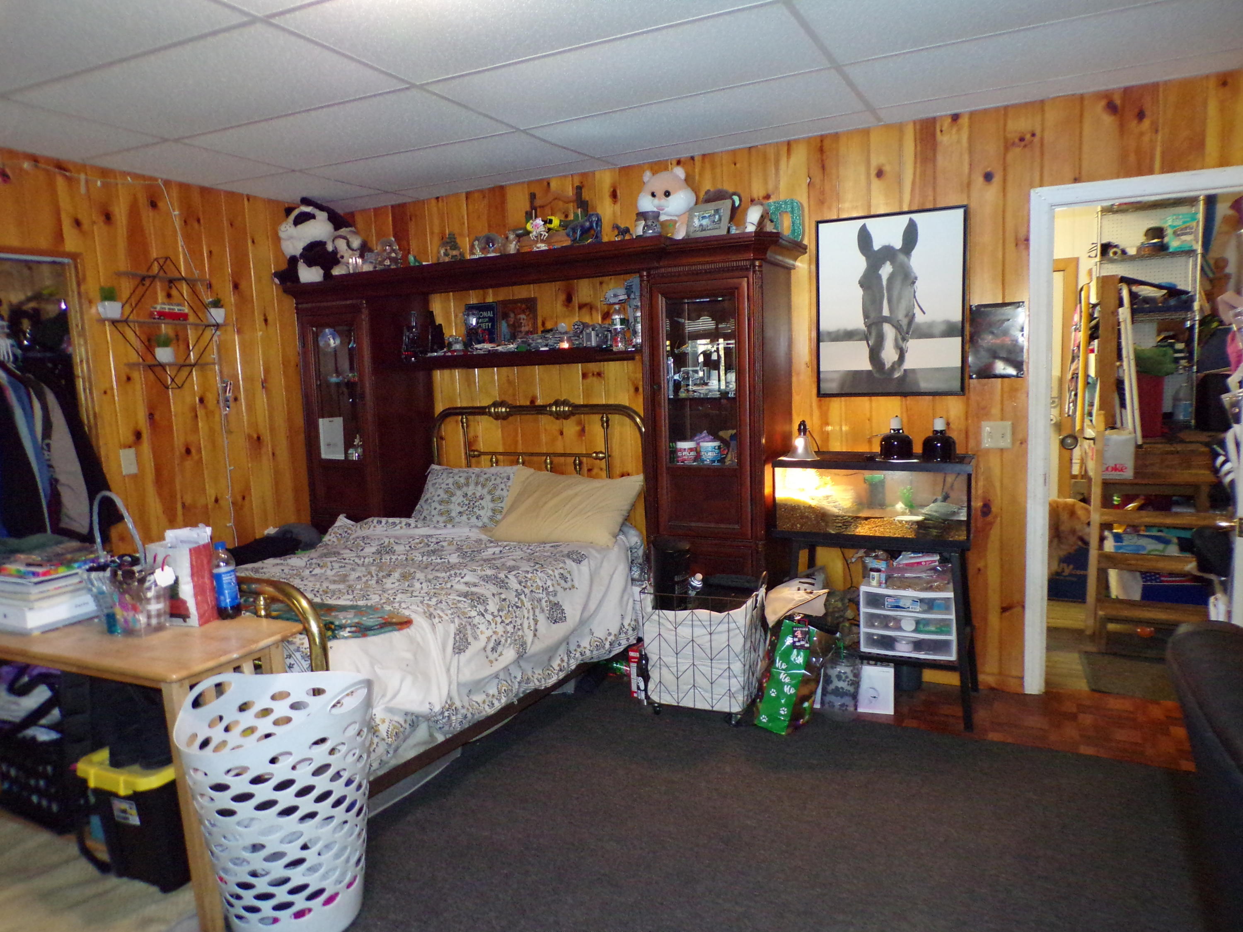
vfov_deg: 56.8
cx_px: 622
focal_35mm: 24
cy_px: 466
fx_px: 862
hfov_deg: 71.6
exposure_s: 1/34
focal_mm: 4.3
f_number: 3
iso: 575
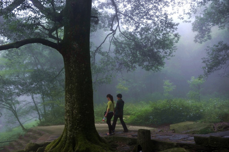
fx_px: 203
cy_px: 76
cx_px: 114
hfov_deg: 58.8
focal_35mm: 32
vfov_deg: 41.1
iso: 200
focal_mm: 32
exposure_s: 1/50
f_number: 3.5
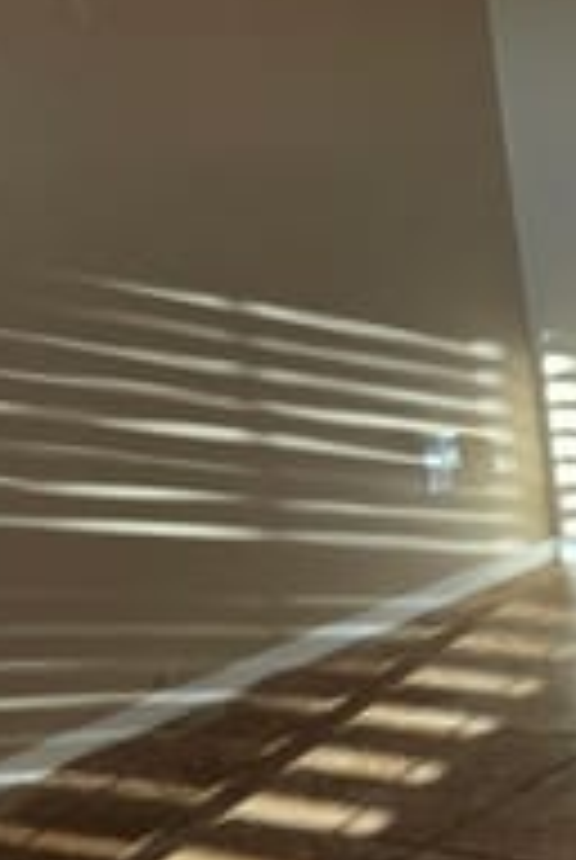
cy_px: 468
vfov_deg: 25.3
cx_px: 1269
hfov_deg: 13.6
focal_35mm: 80
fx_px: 1913
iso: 32
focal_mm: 6.3
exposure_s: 1/120
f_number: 1.7
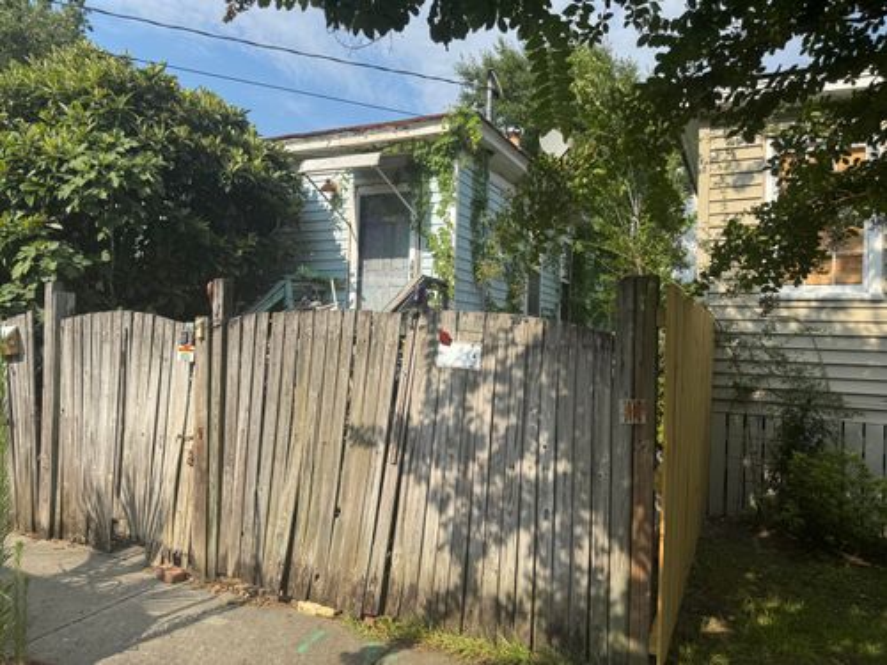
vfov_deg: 56.8
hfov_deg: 71.6
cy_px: 332
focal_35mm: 24
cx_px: 444
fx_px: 615
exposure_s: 1/2959
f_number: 1.78
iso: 80
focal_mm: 6.76
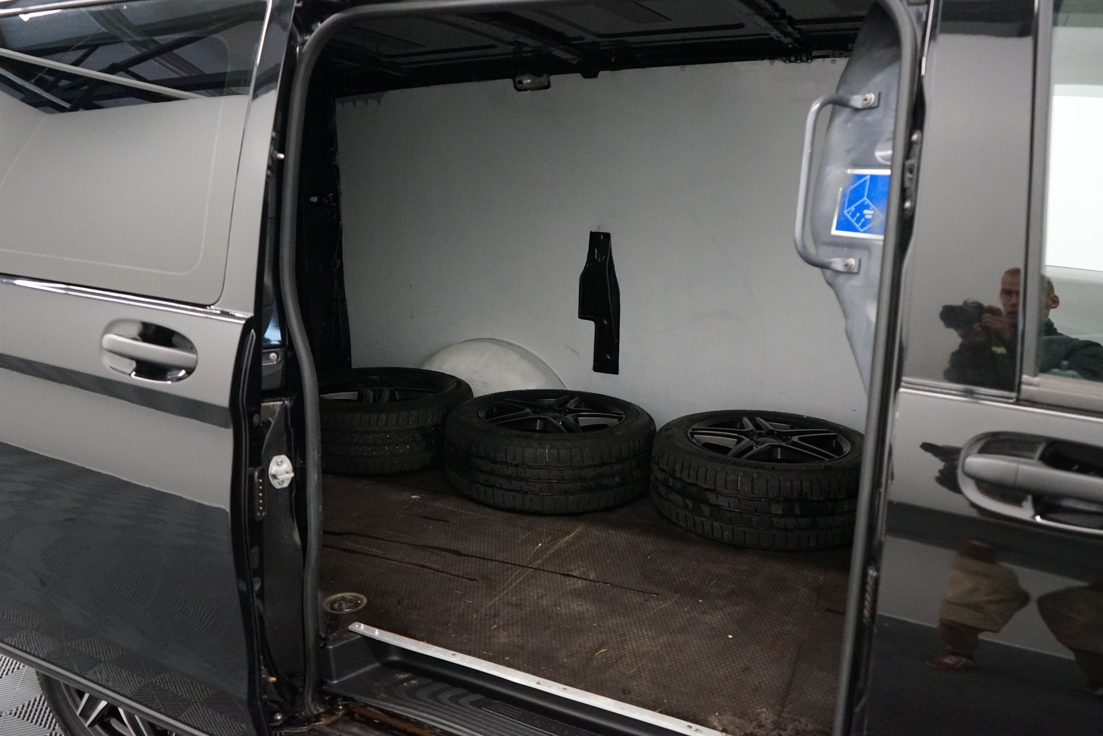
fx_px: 889
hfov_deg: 63.7
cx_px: 552
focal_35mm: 29
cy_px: 368
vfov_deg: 45.0
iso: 5000
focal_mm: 29
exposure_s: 1/160
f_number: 3.5
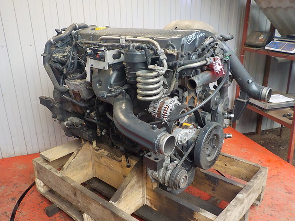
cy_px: 110
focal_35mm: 30
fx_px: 256
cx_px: 148
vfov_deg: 46.8
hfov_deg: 60.0
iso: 250
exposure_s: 1/30
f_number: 3.3
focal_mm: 4.1
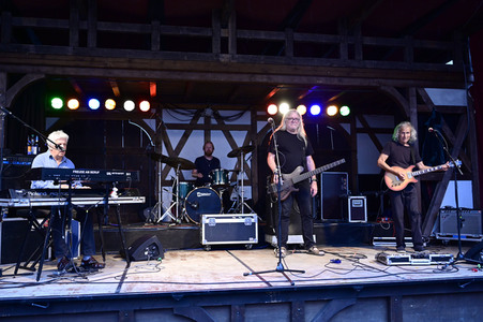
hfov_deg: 59.5
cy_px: 161
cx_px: 242
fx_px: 422
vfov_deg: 41.7
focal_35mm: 32
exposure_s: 1/125
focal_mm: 31.5
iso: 2000
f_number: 3.2
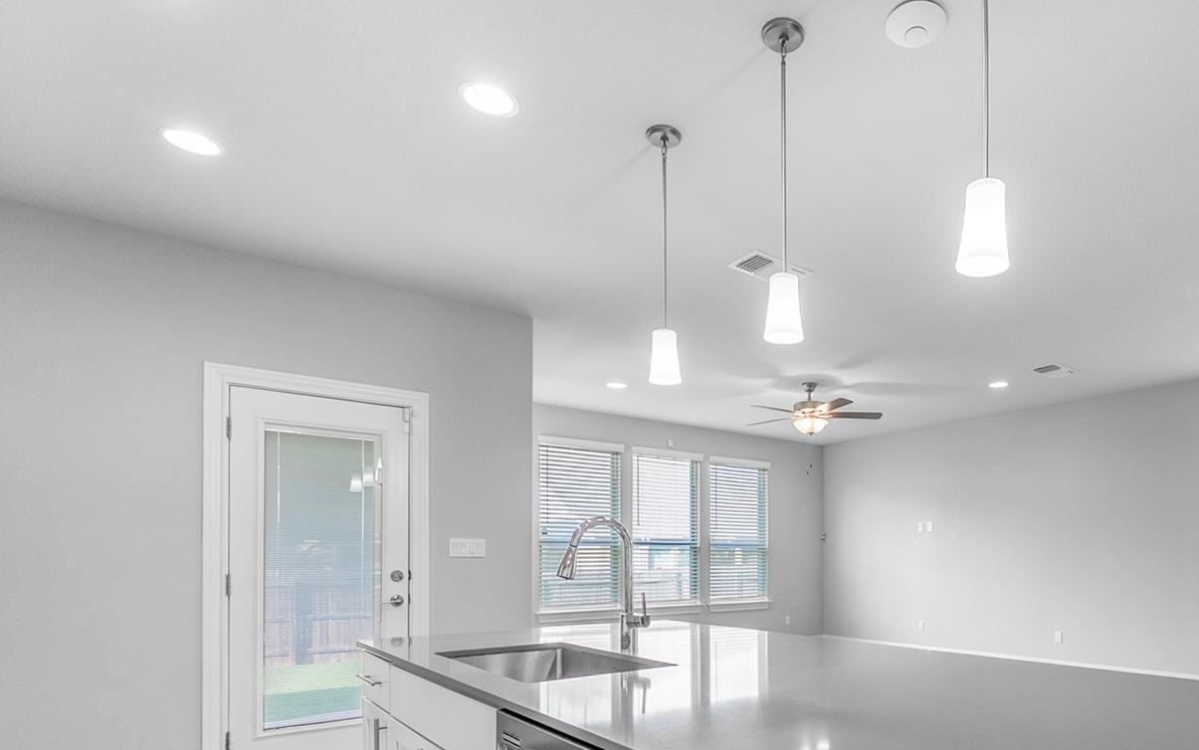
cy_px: 557
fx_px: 686
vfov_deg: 54.7
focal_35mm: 21
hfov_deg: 79.1
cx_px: 815
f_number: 8
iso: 800
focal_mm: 12
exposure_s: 1/160
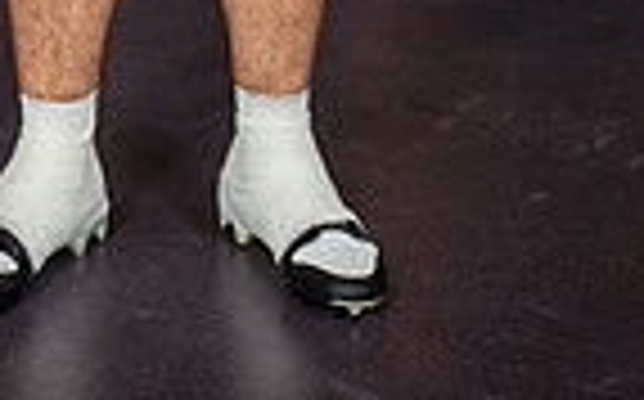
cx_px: 189
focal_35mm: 148
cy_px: -602
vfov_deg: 8.1
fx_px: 2595
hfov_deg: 14.1
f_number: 7.1
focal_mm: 46
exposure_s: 1/250
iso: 800
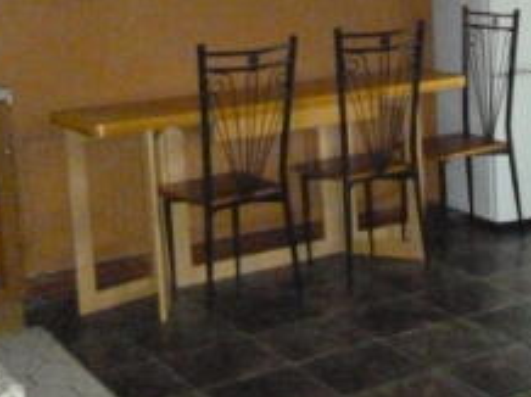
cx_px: 440
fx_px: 1149
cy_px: 82
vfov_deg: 19.4
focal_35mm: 75
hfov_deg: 25.5
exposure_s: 1/60
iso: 1600
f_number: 3.1
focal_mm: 5
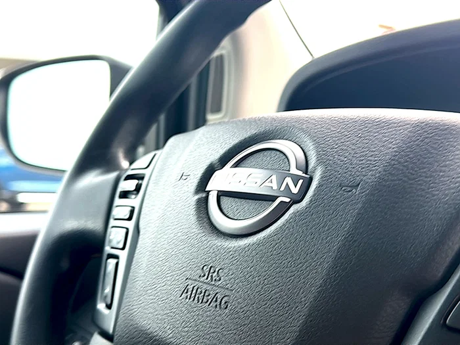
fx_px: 452
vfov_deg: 41.8
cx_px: 230
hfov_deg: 54.0
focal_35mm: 34
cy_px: 172
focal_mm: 6.86
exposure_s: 1/71
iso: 64
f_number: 1.78
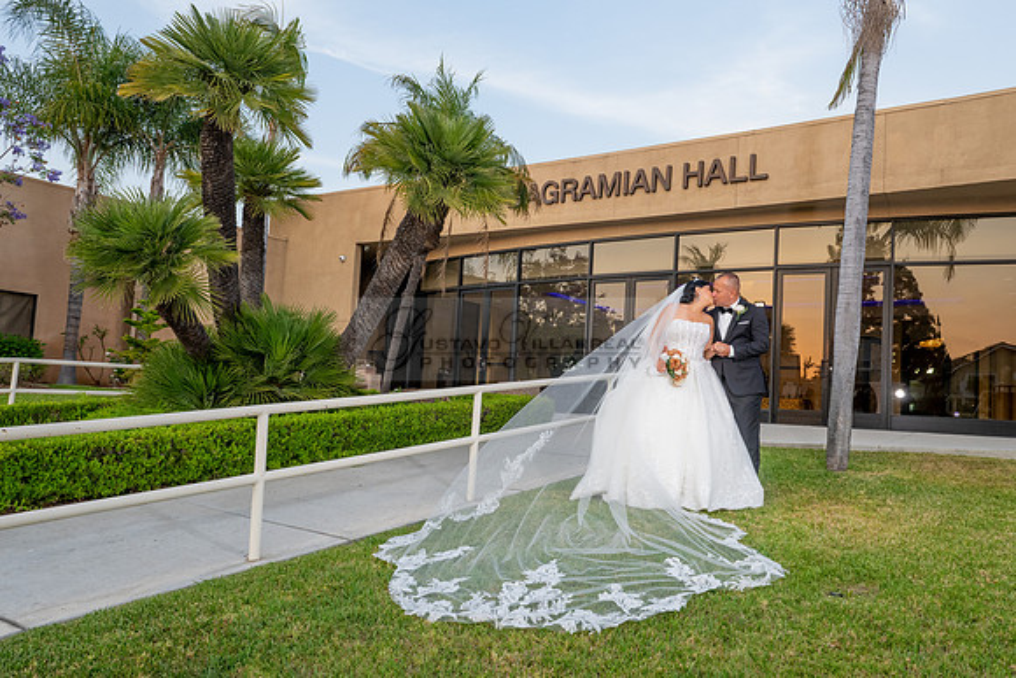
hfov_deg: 67.0
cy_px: 353
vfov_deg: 47.6
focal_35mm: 27
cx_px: 536
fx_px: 767
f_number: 8
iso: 800
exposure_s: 1/160
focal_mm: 24
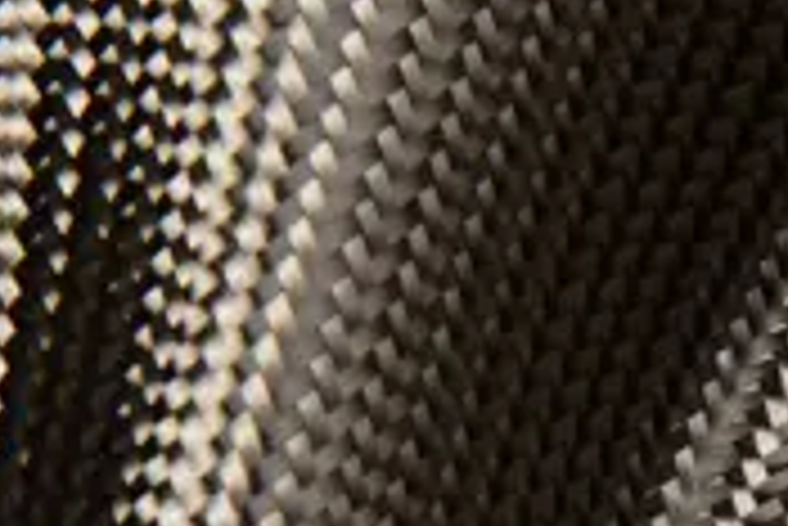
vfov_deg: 5.7
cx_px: 1234
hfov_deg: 8.4
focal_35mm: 240
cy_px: 836
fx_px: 5258
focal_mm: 70
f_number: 18
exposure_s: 1/160
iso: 100
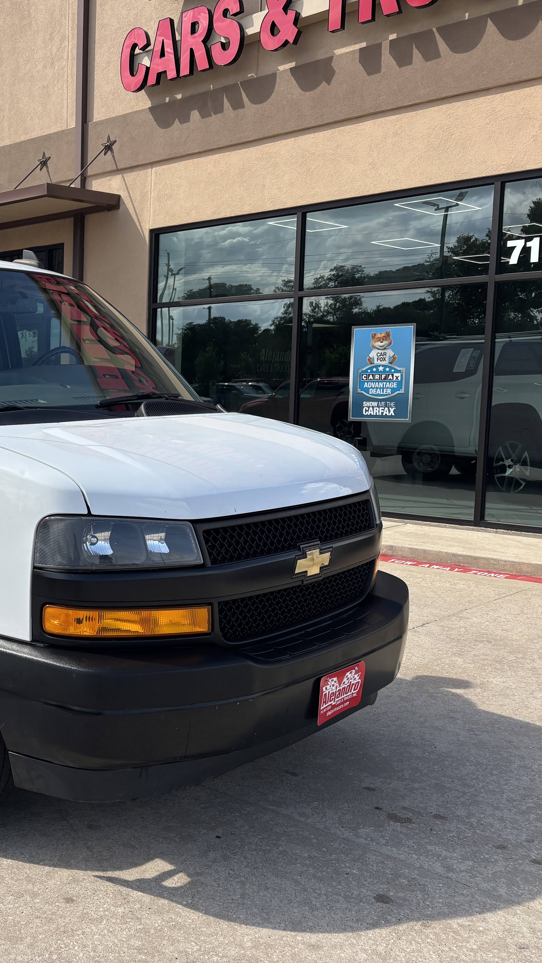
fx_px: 971
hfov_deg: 28.5
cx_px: -43
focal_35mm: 38
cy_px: 479
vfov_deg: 52.8
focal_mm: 5.96
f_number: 1.6
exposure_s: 1/2857
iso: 50
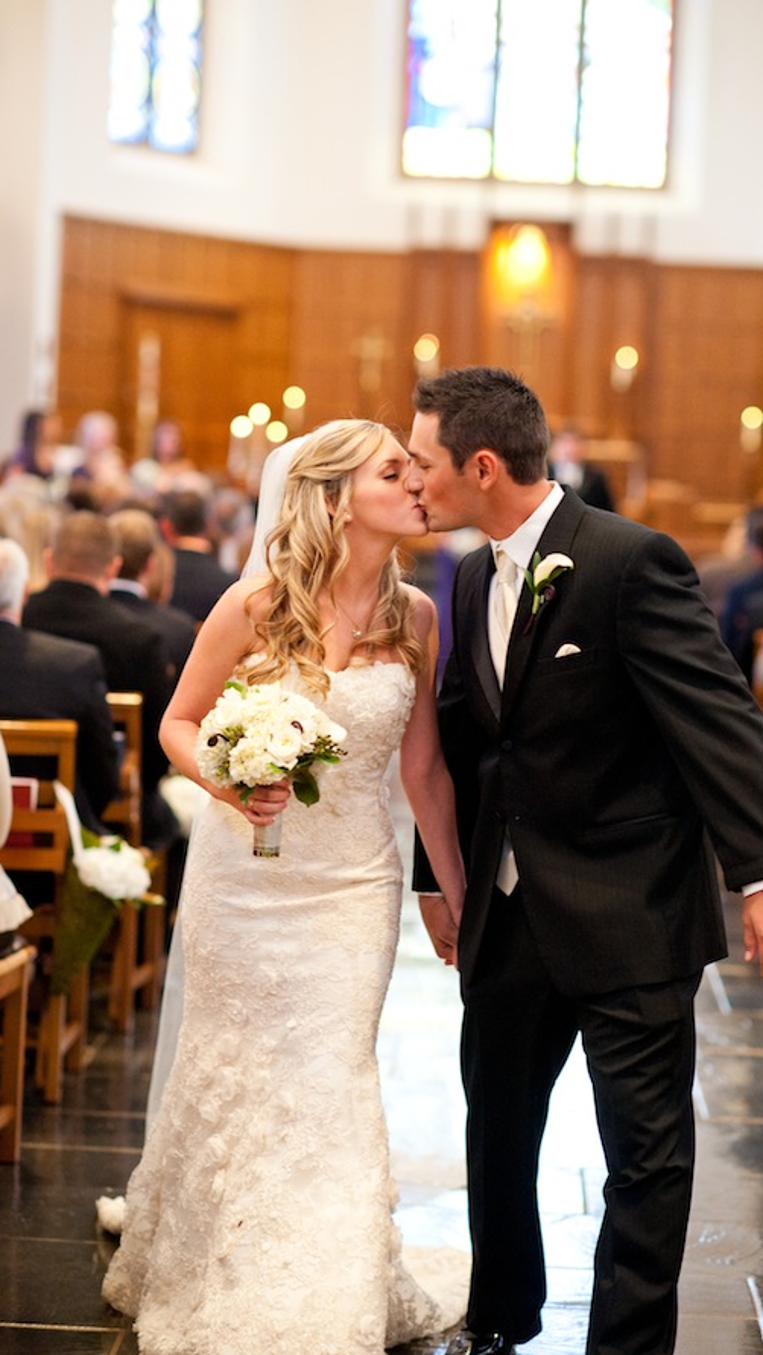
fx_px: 3236
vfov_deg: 23.7
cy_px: 681
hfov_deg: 13.4
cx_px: 412
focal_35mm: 90
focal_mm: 85
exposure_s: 1/250
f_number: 2
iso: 2500
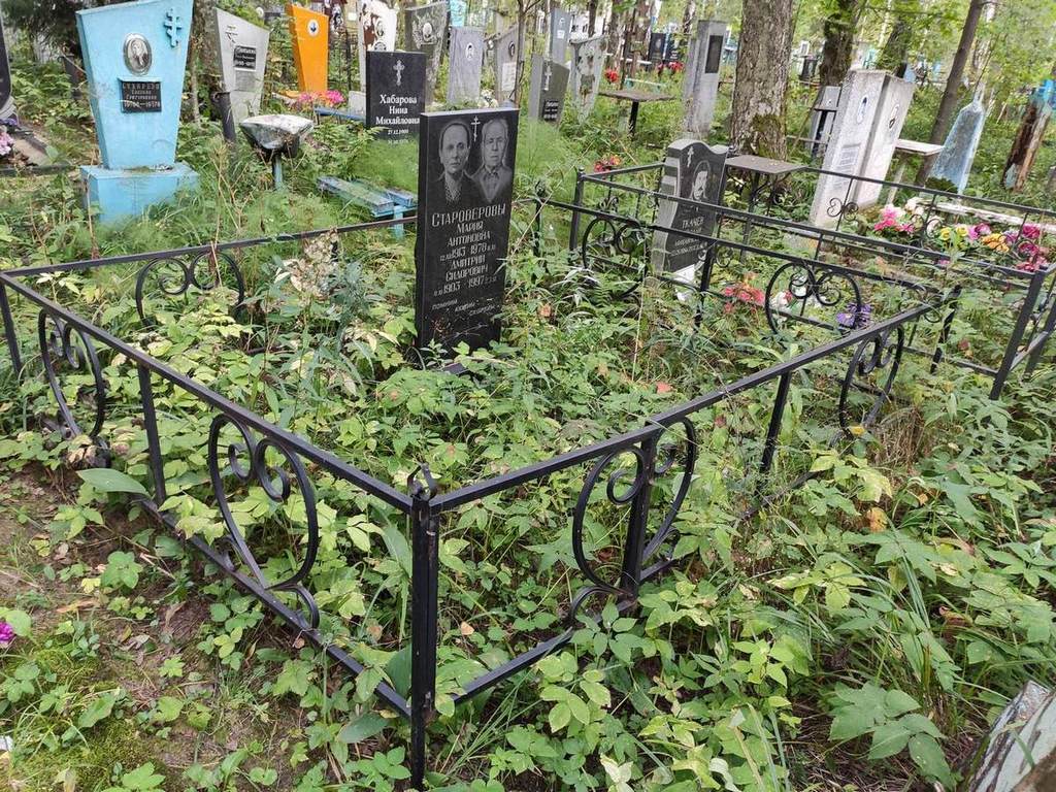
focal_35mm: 26
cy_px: 396
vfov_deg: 53.1
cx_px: 528
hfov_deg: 67.3
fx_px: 793
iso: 229
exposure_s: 1/60
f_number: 1.75
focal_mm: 4.77
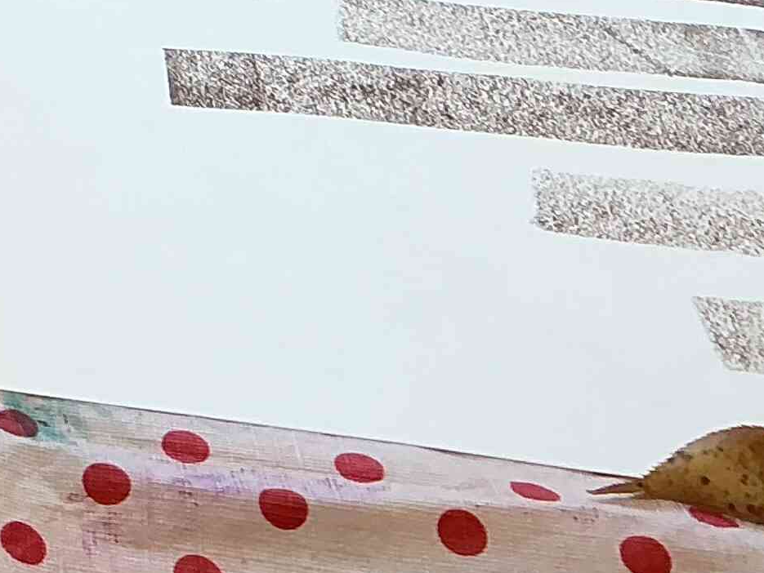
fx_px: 2760
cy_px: -637
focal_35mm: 125
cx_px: -702
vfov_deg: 10.7
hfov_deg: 13.7
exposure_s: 1/120
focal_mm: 3
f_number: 1.8
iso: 32
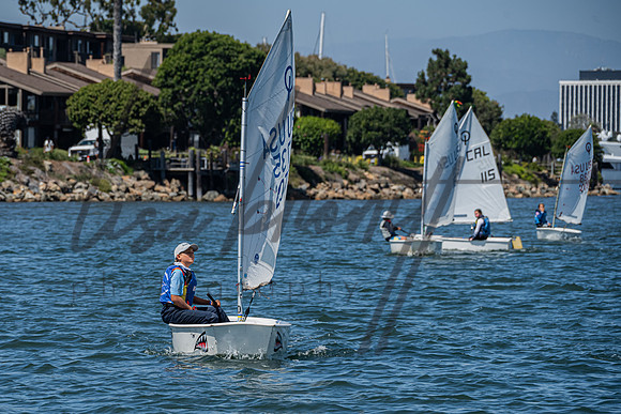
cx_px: 194
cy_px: 285
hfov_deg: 9.1
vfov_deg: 6.1
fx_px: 3918
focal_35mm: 227
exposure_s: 1/1000
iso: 250
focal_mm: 165
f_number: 7.6
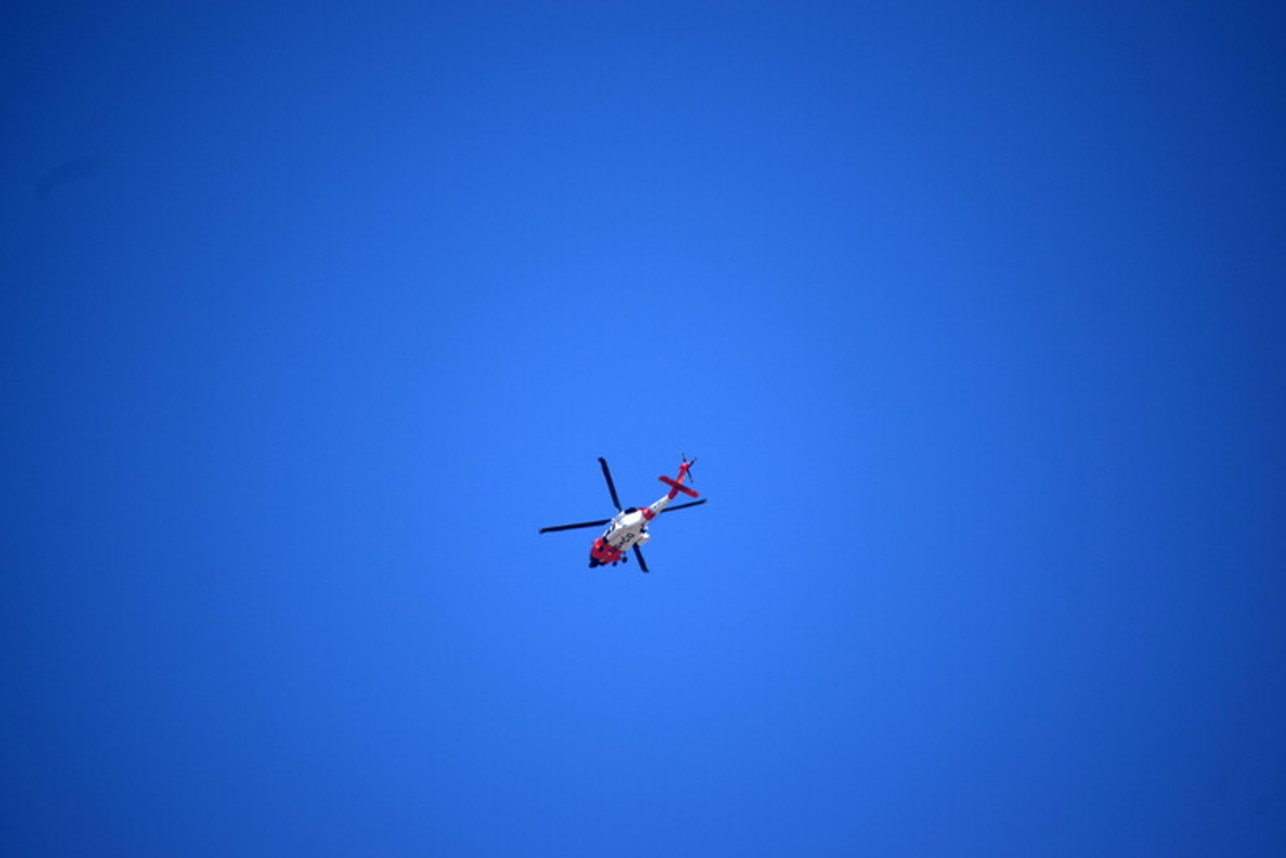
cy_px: 429
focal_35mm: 600
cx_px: 643
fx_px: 21432
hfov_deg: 3.4
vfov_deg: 2.3
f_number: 6.3
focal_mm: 400
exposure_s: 1/1600
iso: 400
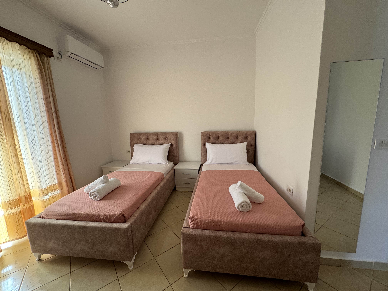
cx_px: 194
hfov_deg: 102.1
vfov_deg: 85.7
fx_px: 157
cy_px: 146
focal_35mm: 14
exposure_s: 1/99
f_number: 2.2
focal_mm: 2.22
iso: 160
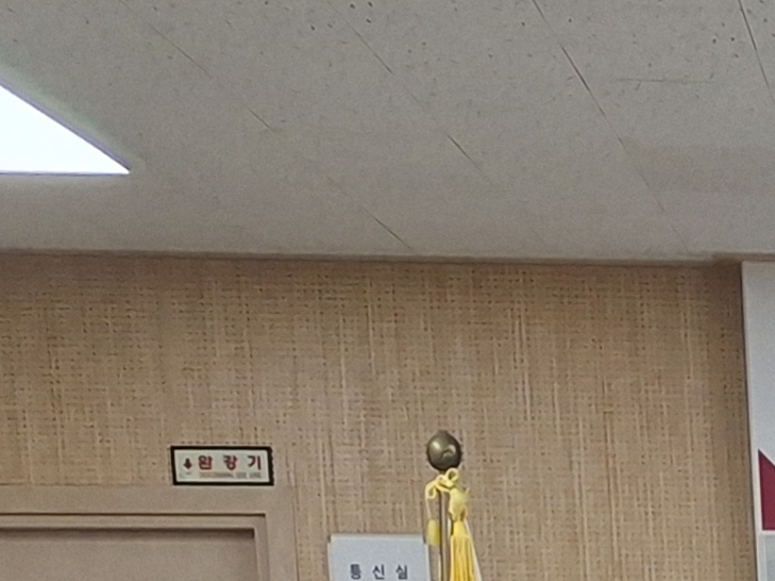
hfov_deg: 12.2
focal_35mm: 140
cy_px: 1338
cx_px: 1629
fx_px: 3133
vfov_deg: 9.5
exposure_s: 1/120
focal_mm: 4.69
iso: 80
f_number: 1.8
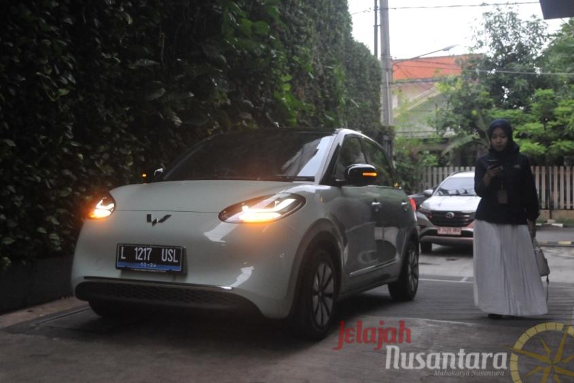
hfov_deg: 53.1
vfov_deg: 36.9
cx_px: 287
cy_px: 192
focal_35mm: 36
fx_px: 574
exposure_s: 1/200
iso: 1600
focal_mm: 24
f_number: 3.8
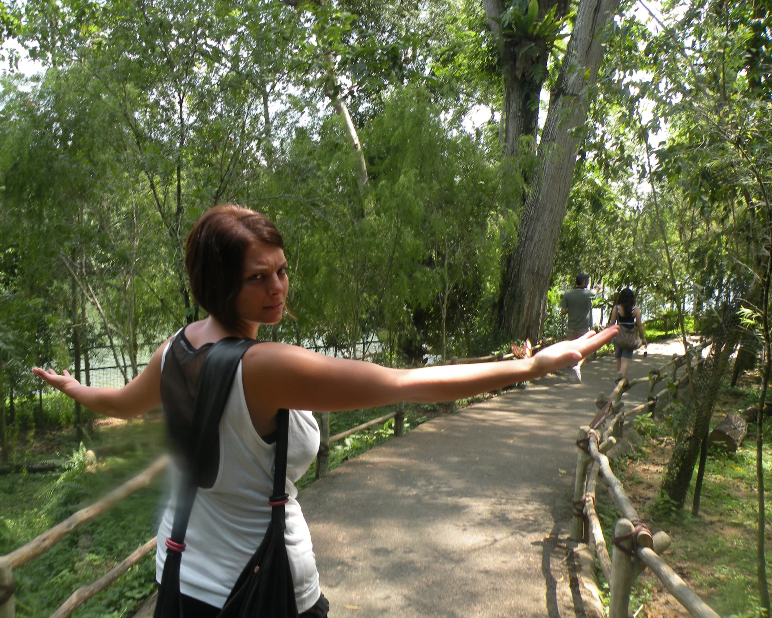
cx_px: 349
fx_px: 663
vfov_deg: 50.0
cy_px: 309
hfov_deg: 60.3
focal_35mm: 29
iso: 64
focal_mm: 4.7
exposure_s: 1/103
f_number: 4
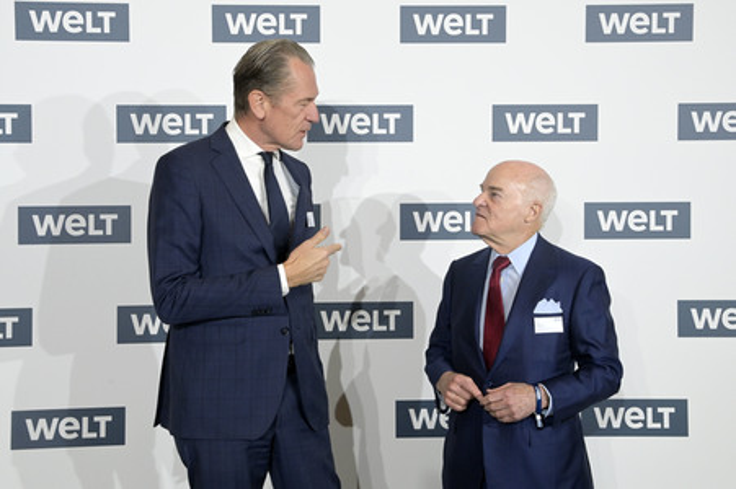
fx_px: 1124
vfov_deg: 24.6
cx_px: 368
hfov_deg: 36.3
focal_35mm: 55
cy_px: 244
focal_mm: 55
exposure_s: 1/320
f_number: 8
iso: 5000
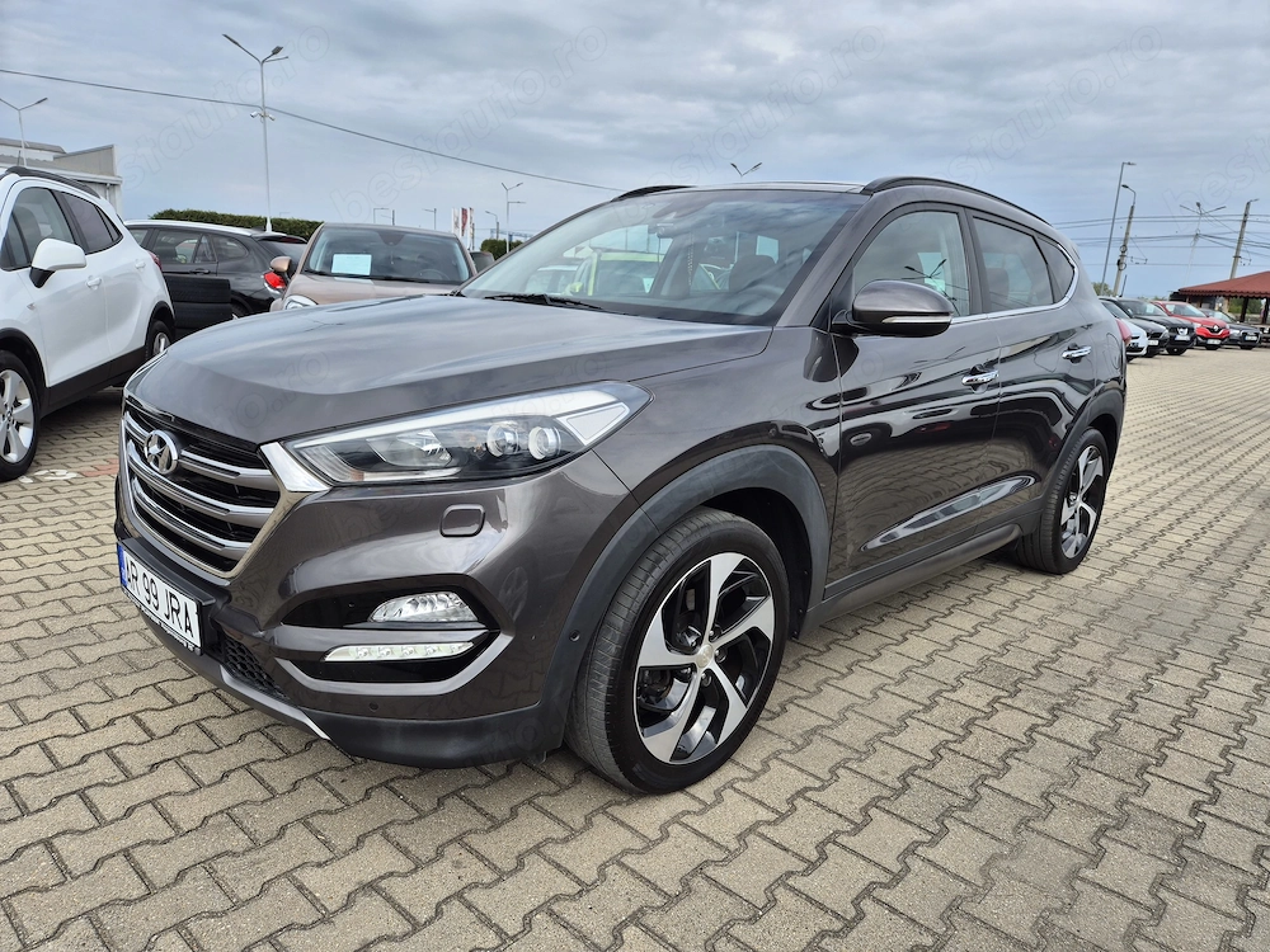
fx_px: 844
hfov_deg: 73.9
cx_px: 635
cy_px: 476
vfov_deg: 58.9
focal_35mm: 23
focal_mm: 5.4
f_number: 1.8
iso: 25
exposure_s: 1/1508
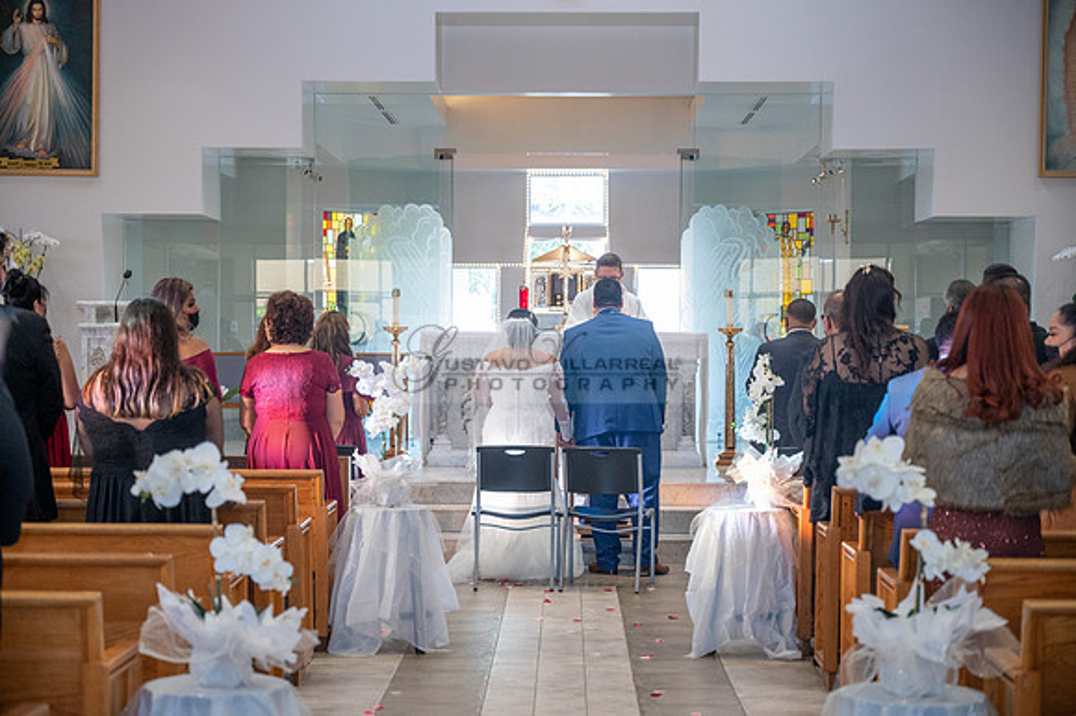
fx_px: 2091
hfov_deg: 28.9
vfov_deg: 19.4
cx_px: 538
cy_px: 358
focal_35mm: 70
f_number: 4
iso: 2500
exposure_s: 1/200
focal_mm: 70
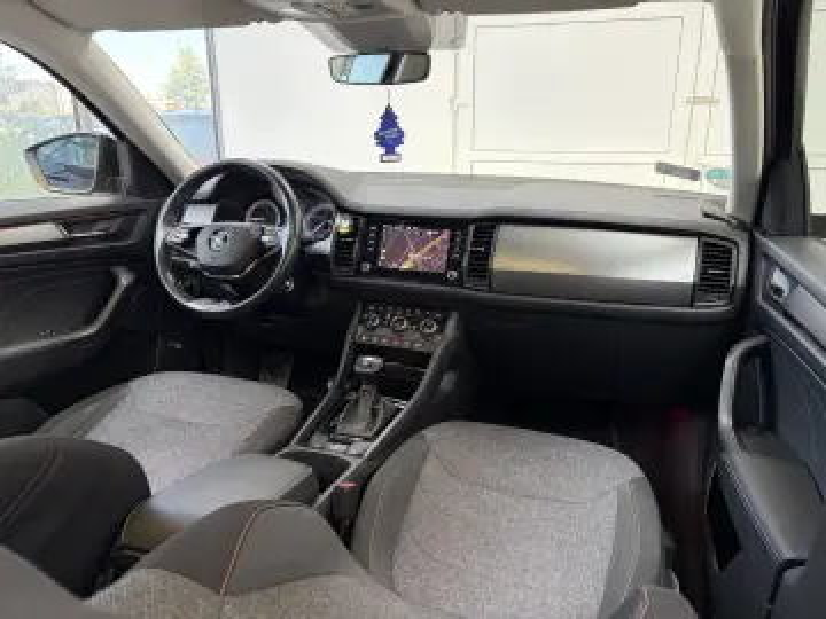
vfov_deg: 53.1
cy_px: 310
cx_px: 413
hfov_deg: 67.3
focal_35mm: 26
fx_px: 620
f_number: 1.6
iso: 160
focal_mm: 5.96
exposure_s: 1/50
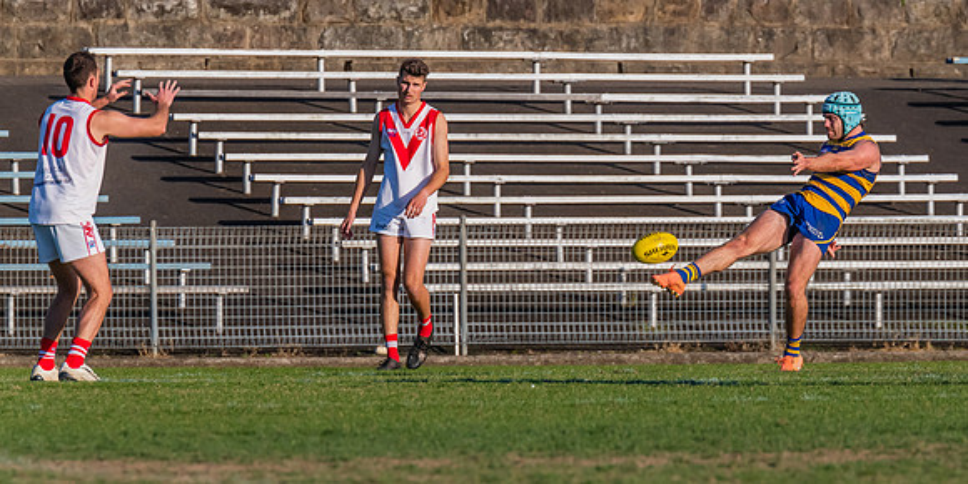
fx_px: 16586
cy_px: 186
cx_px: 709
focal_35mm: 663
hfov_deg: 3.3
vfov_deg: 1.7
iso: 800
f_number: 8
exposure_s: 1/1600
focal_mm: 420
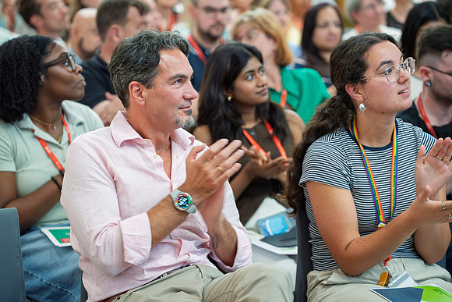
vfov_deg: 10.2
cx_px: 226
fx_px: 1695
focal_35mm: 135
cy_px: 151
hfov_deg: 15.2
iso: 3200
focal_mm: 135
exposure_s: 1/60
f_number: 4
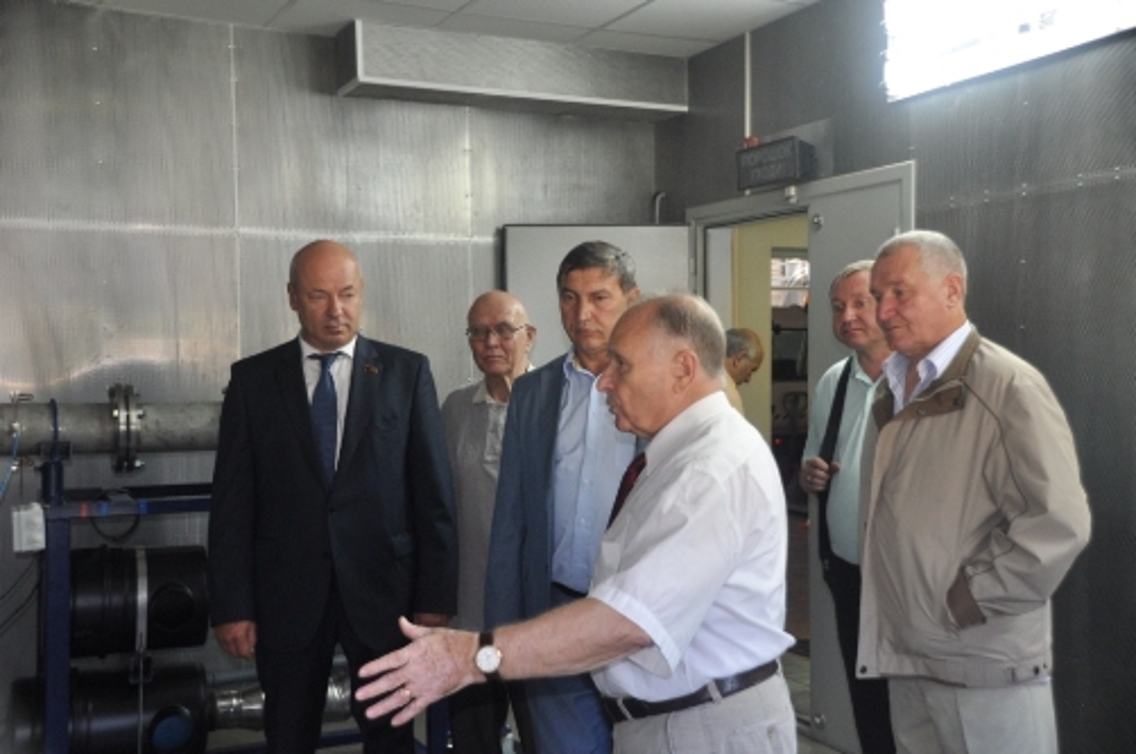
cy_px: 377
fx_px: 1229
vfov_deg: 34.1
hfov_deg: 49.6
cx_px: 568
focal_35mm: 39
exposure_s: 1/125
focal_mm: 26
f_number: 3.8
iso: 720
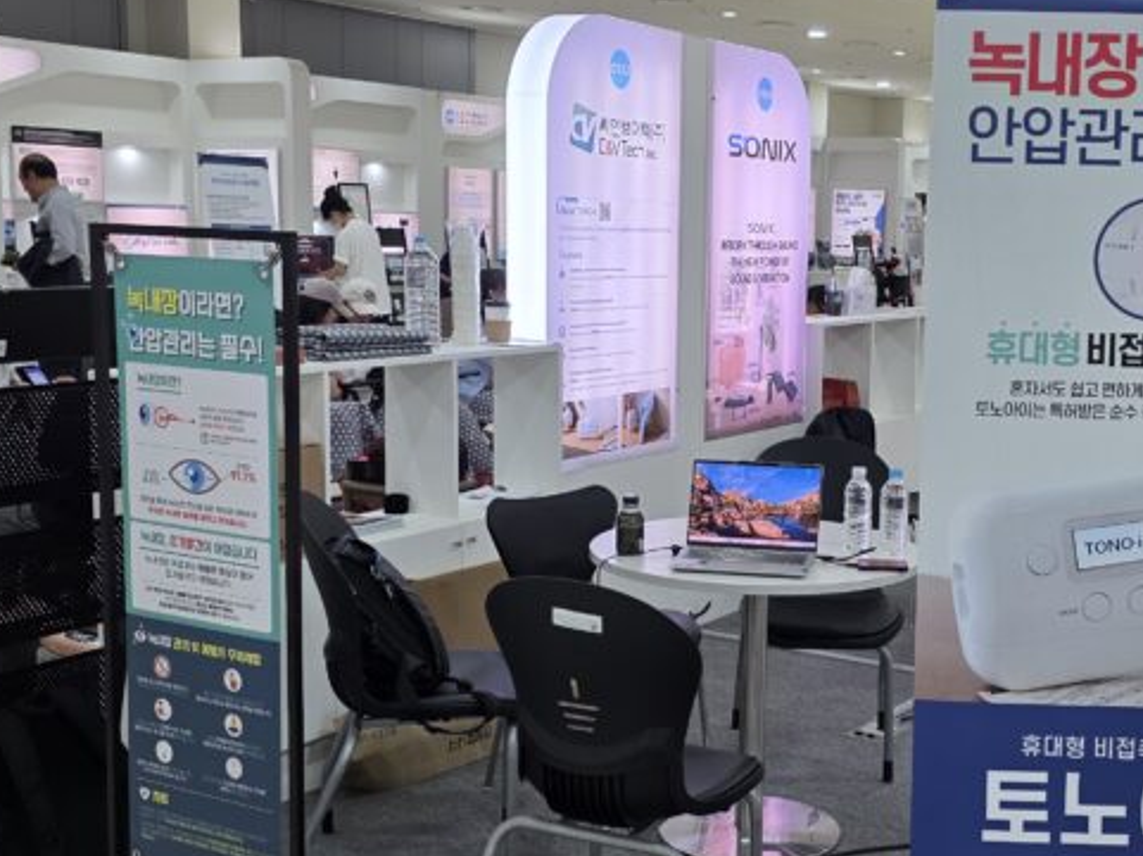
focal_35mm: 49
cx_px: 763
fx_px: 1617
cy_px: 499
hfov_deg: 38.5
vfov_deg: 29.6
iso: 100
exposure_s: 1/120
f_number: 1.7
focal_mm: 6.3
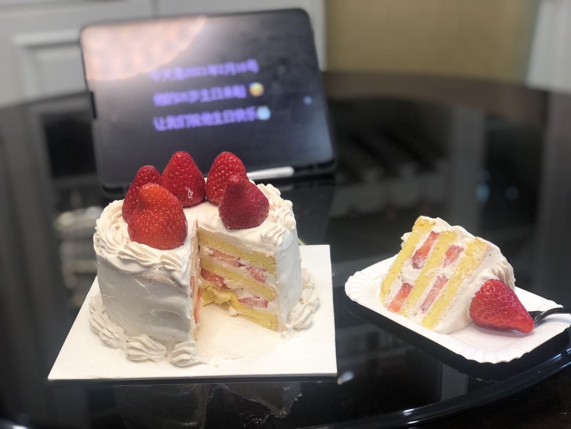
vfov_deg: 28.0
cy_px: 214
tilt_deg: -22.5
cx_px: 286
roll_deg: +2.4
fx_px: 858
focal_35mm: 52
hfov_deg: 36.8
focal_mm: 6
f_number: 2.4
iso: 64
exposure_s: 1/50
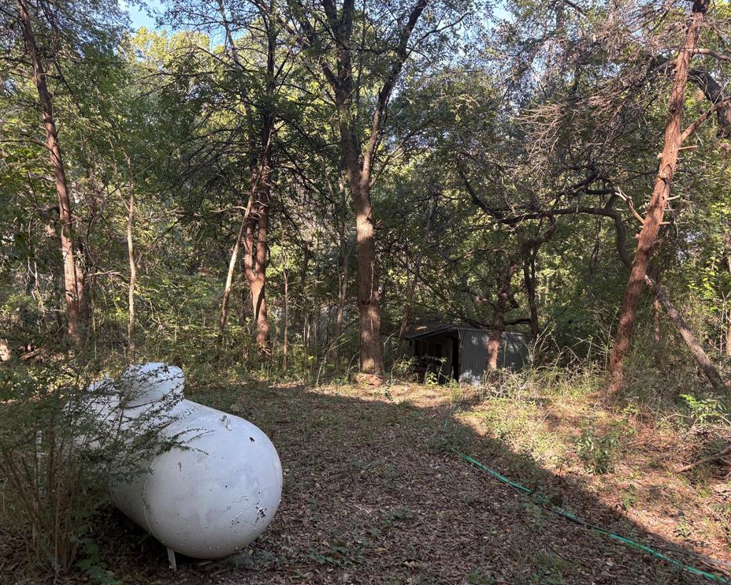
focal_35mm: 28
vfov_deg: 51.5
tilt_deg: -1.0
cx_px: 363
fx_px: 606
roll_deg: -1.5
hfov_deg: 62.2
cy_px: 292
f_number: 1.6
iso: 40
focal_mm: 5.96
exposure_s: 1/121
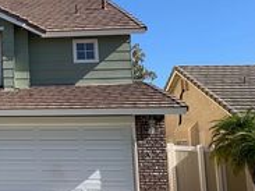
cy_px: 82
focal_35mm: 71
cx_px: -89
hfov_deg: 23.7
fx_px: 523
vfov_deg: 20.7
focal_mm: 4.25
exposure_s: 1/1689
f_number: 1.8
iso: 25
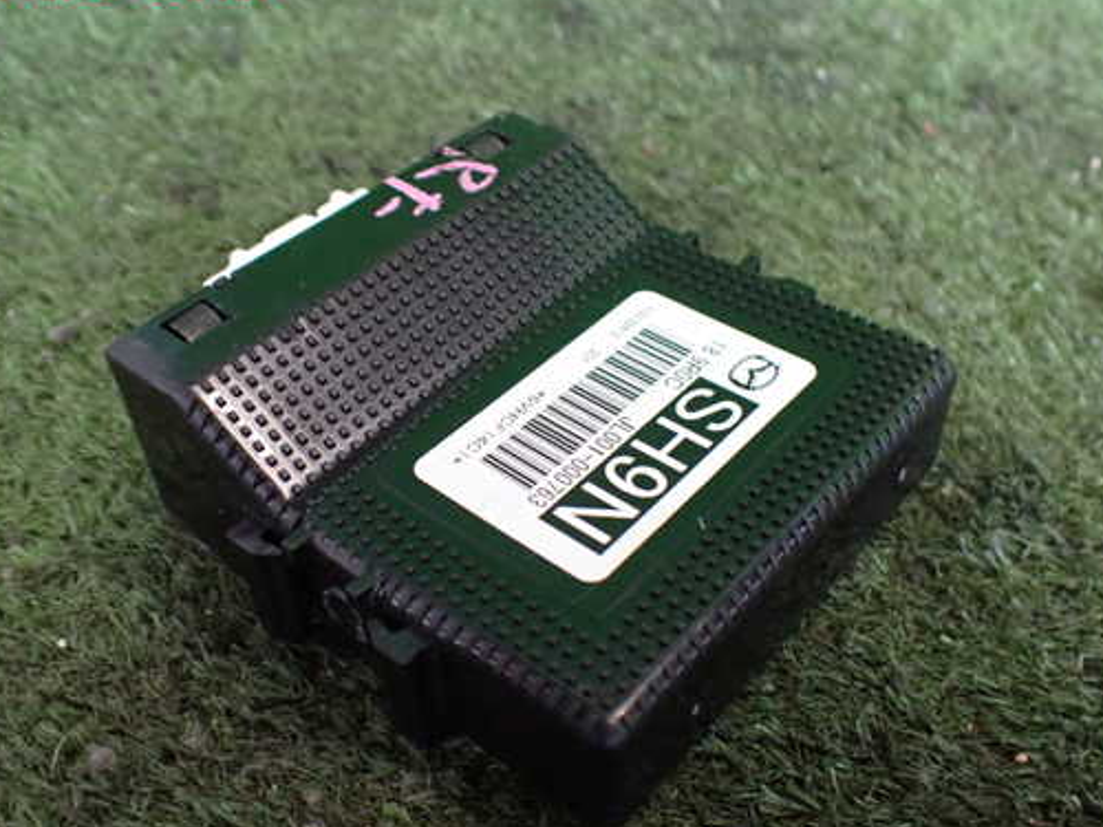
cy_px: 452
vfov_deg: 39.6
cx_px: 527
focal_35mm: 36
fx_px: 1147
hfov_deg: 51.3
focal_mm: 5.4
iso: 800
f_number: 2.3
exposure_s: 1/125
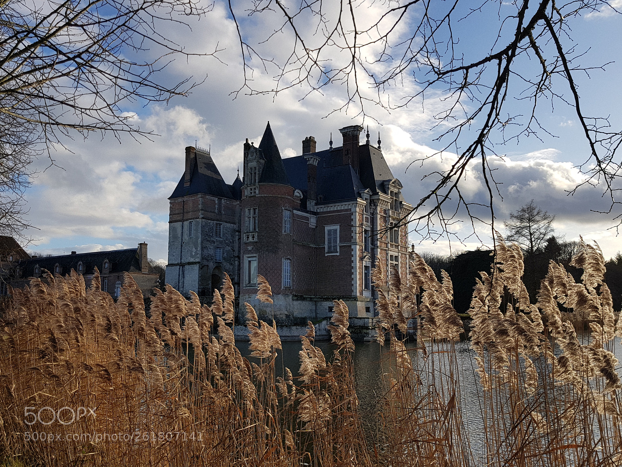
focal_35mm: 26
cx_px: 311
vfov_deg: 53.1
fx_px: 467
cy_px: 234
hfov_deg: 67.3
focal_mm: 4.2
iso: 40
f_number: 1.7
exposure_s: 1/2232
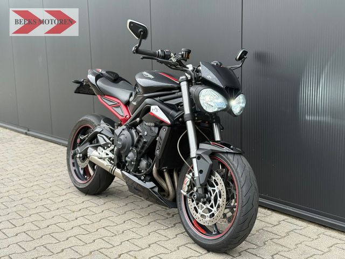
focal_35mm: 48
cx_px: 172
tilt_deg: -8.9
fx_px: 478
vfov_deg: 30.3
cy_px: 130
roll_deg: +1.6
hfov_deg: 39.7
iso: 100
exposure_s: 1/425
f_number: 1.78
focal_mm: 6.76
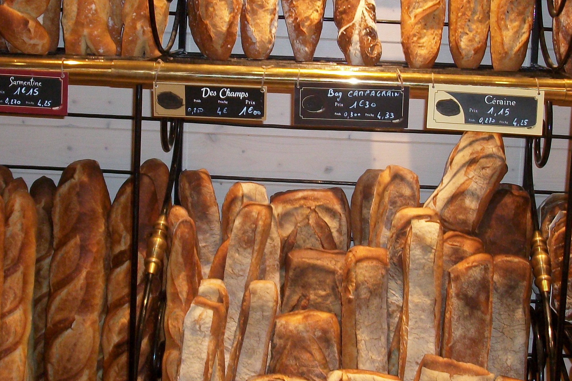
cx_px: 336
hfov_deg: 30.9
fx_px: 1033
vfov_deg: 20.8
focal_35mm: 65
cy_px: 120
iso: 150
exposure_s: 1/40
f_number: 2.9
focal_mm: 5.7
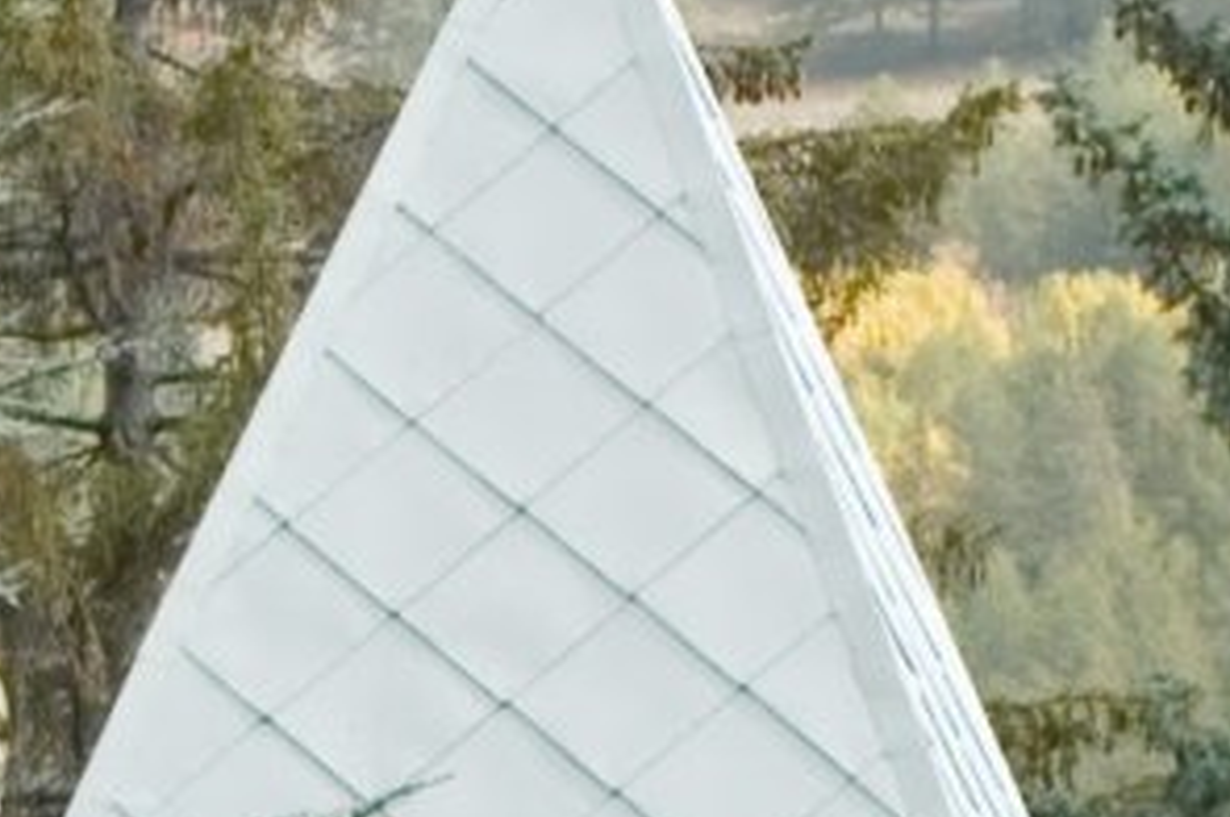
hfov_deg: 3.6
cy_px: 1897
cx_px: 784
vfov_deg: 2.4
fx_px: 19760
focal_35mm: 579
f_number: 8
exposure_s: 1/250
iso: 200
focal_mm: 70
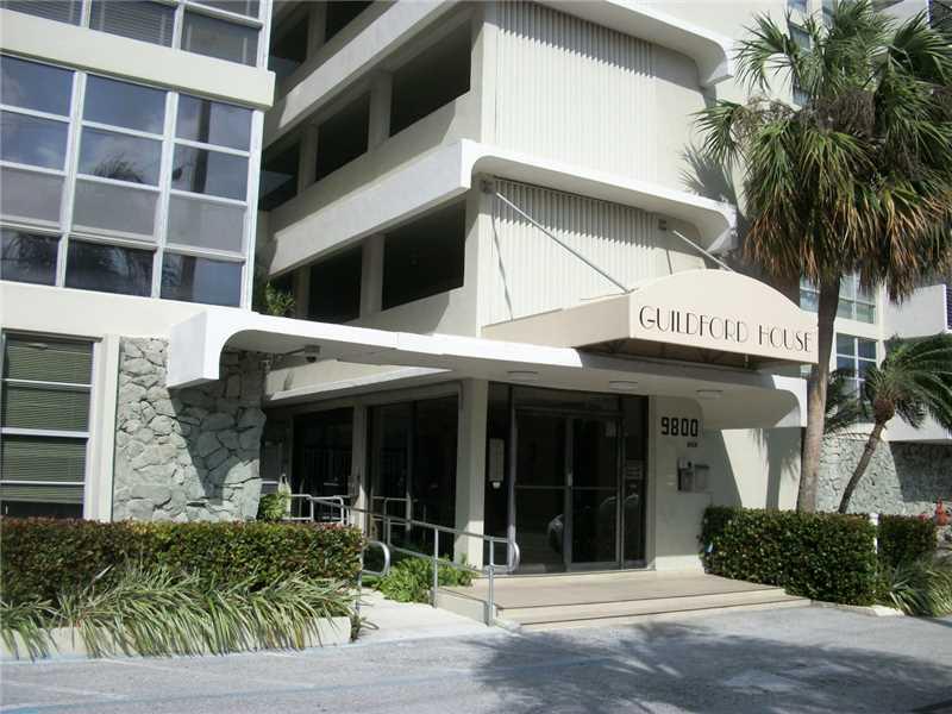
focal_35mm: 35
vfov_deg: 40.7
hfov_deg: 52.6
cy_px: 357
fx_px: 963
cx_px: 476
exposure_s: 1/250
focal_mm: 6.3
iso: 80
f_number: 8.8
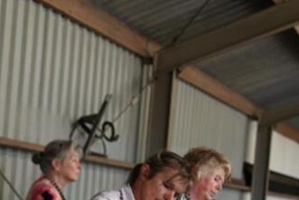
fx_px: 855
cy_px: 249
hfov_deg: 19.2
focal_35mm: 103
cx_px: -3
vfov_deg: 12.9
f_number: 2.8
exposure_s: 1/25
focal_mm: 34
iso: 640
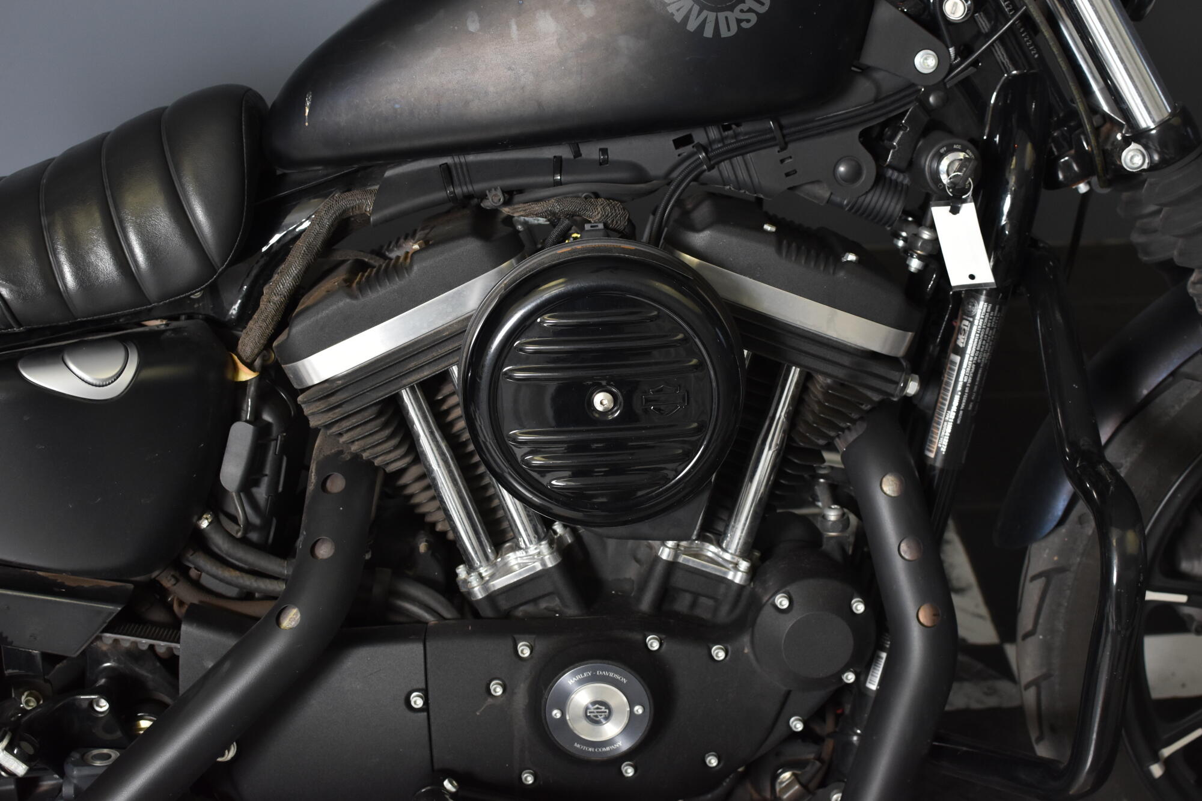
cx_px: 601
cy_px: 400
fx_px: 1753
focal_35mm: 52
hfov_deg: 37.9
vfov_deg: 25.7
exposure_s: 1/160
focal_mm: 35
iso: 800
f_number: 4.5
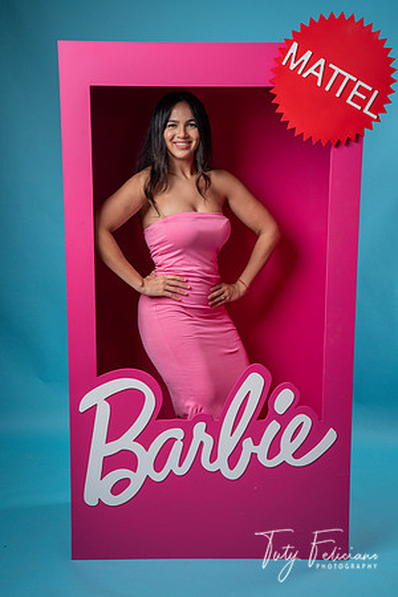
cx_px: 199
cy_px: 298
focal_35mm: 48
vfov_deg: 41.1
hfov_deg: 28.1
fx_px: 796
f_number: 5.6
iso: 250
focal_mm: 48
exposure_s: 1/200
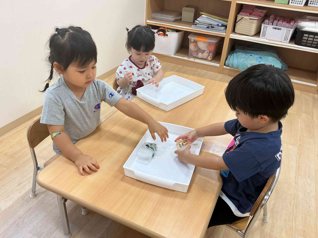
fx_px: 266
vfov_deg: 48.2
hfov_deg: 61.7
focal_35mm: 29
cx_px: 159
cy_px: 119
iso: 50
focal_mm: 3
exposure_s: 1/120
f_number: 1.8
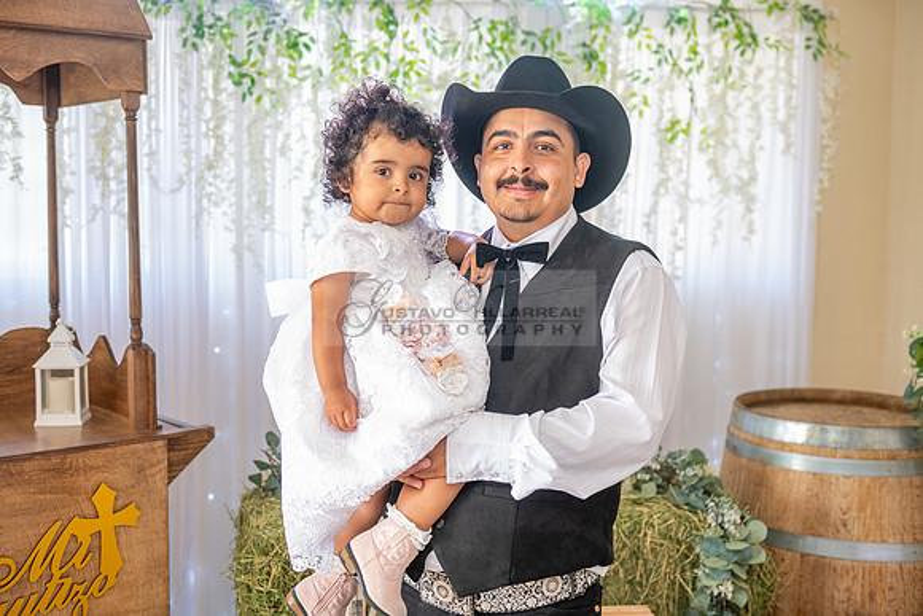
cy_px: 308
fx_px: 1128
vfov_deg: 30.5
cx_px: 462
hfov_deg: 44.5
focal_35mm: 44
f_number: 3.5
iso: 800
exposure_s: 1/200
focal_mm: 44
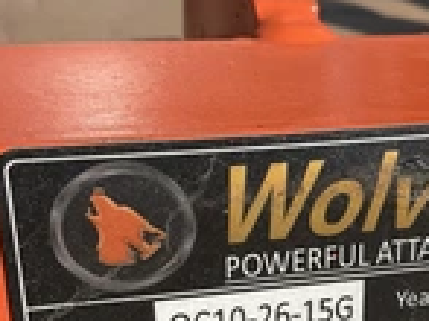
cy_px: 286
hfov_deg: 24.0
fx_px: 978
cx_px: 391
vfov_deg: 18.3
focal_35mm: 79
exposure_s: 1/3125
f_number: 1.8
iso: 25
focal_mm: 3
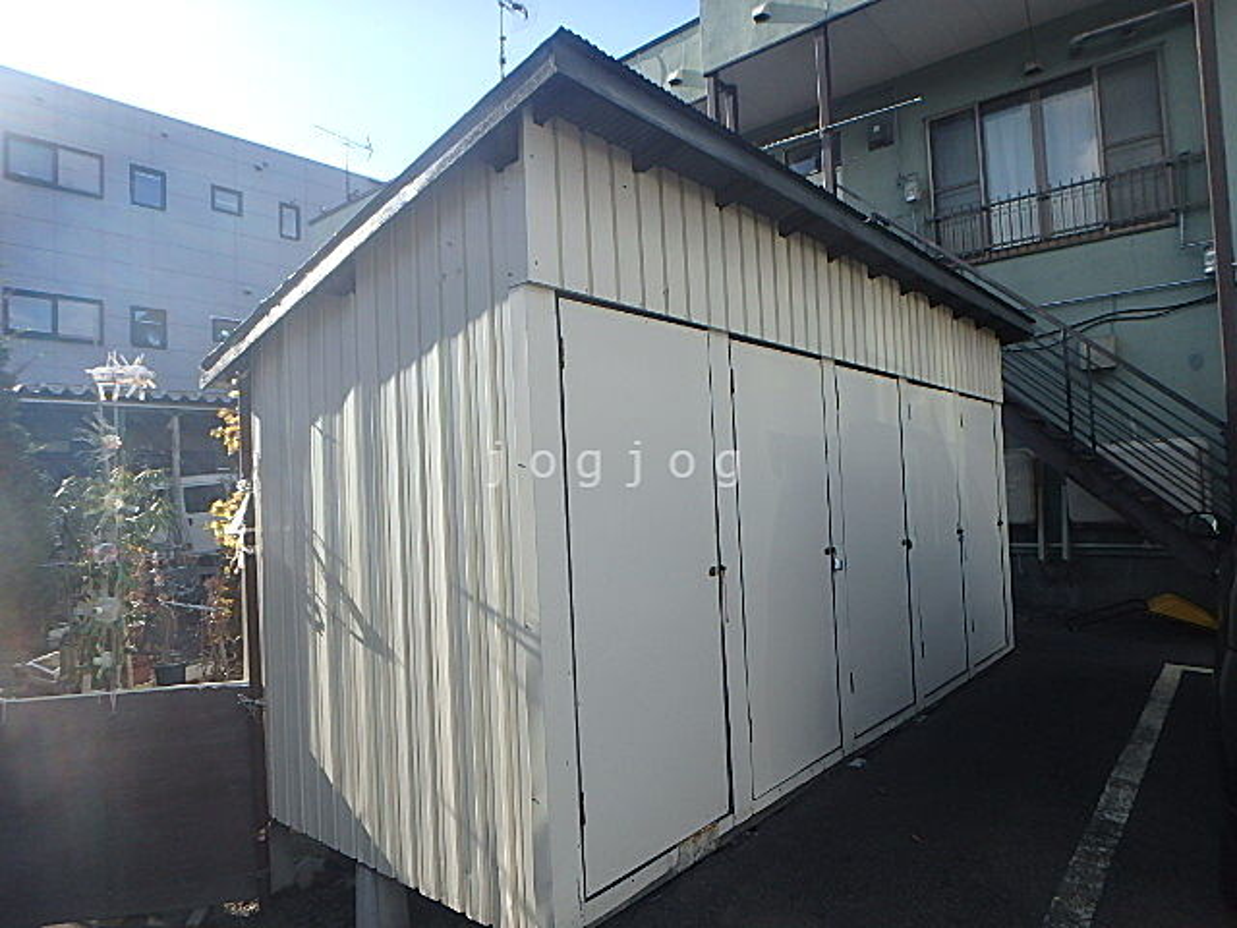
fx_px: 750
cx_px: 618
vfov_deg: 63.4
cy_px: 464
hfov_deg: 79.0
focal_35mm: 21
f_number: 3.5
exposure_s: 1/500
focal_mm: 3.7
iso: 125
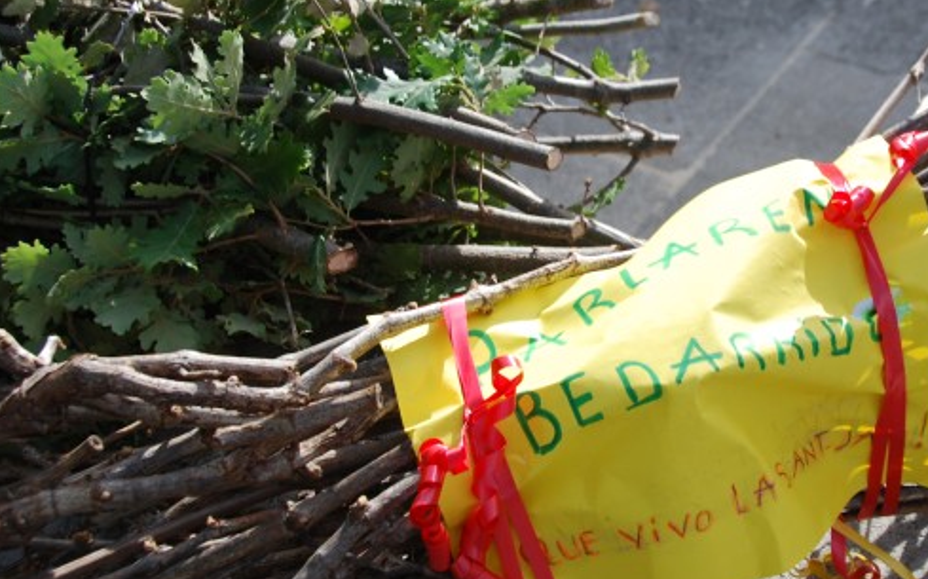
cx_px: 600
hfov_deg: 28.1
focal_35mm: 73
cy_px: 260
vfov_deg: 17.8
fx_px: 1845
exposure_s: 1/200
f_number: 7.1
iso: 100
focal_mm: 26
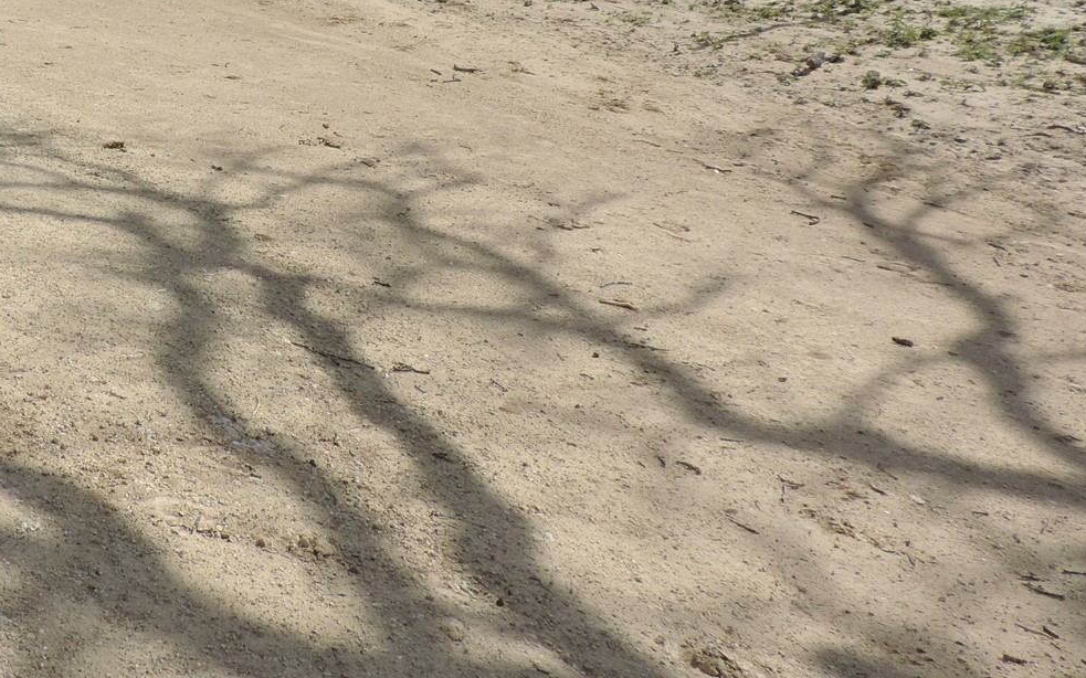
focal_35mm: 53
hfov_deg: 36.5
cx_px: 171
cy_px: 51
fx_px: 1568
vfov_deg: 23.7
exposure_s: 1/1250
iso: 80
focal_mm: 4.3
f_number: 3
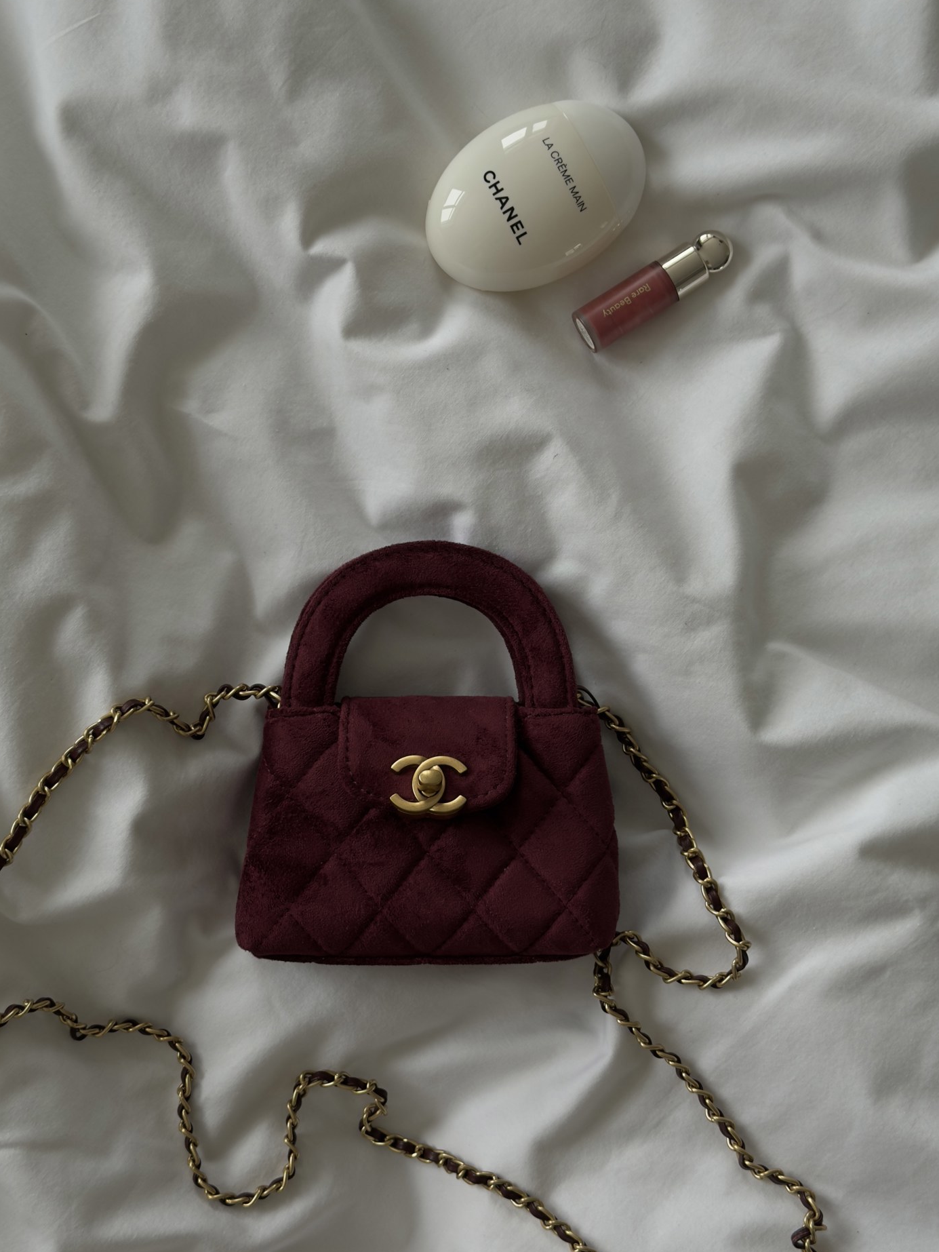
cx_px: 441
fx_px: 1880
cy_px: 659
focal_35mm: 52
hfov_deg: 28.0
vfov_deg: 36.8
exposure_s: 1/261
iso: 64
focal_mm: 6.76
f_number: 1.78
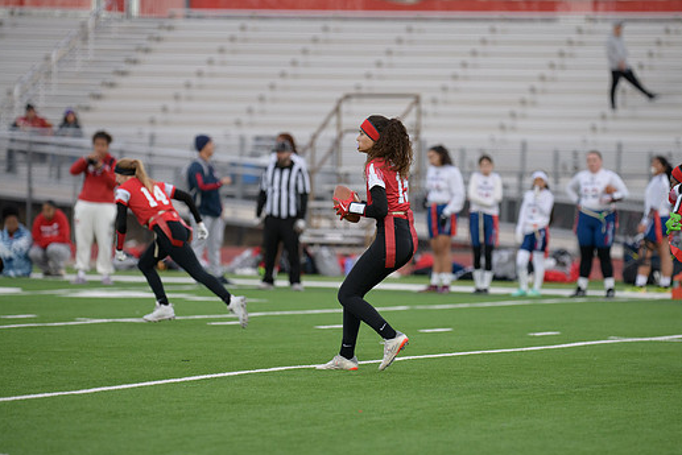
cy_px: 242
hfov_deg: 8.3
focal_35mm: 247
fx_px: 4680
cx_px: 367
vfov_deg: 5.6
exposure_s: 1/1250
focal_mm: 220
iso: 900
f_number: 2.8
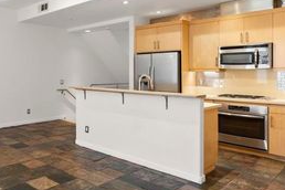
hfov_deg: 54.7
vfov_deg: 42.0
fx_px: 245
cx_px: 44
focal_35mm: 31
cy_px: 72
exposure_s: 1/5
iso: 500
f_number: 8
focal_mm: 16
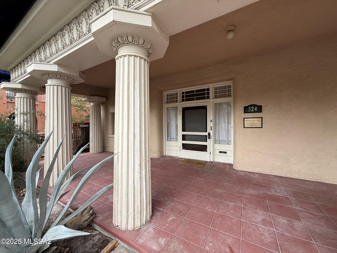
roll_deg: -0.1
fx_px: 136
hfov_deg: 102.1
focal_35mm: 14
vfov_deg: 85.7
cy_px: 126
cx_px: 168
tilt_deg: -0.2
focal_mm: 2.22
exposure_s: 1/99
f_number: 2.2
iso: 50
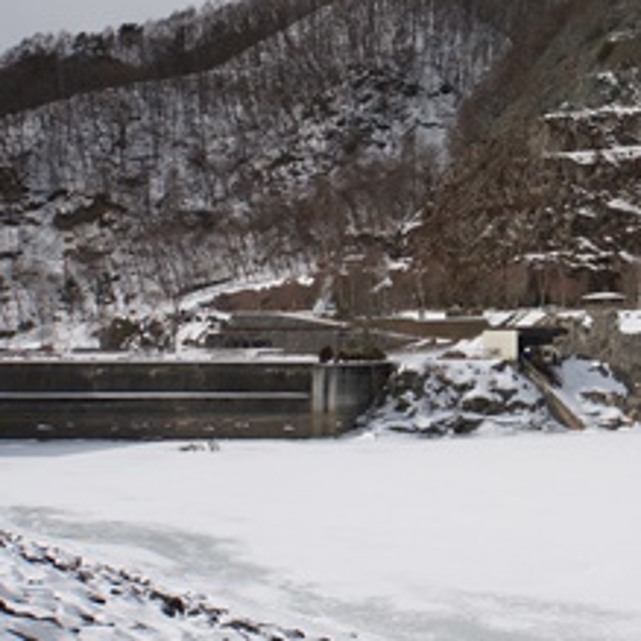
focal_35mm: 55
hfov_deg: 29.4
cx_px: 626
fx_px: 1147
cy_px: 195
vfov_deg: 30.9
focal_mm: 19.6
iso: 100
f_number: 11
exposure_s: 1/200
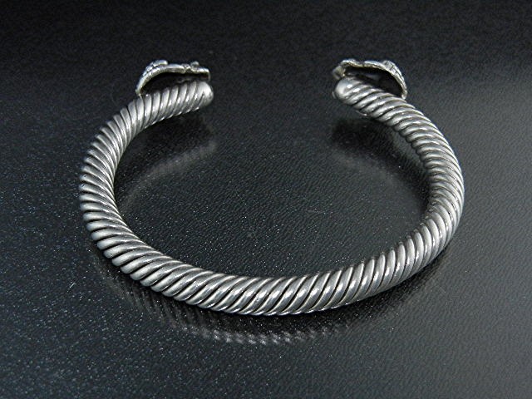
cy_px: 200
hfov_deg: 36.8
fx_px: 799
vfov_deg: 28.0
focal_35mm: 52
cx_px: 266
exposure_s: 1/30
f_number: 7.8
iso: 800
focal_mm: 9.3
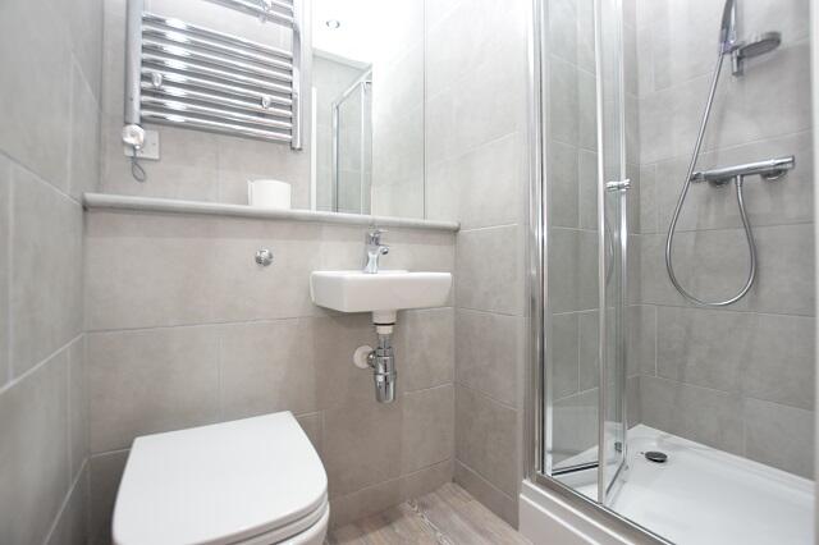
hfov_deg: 100.4
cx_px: 410
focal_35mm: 15
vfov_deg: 77.3
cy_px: 272
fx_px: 341
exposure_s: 1/80
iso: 800
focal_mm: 10
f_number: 4.5
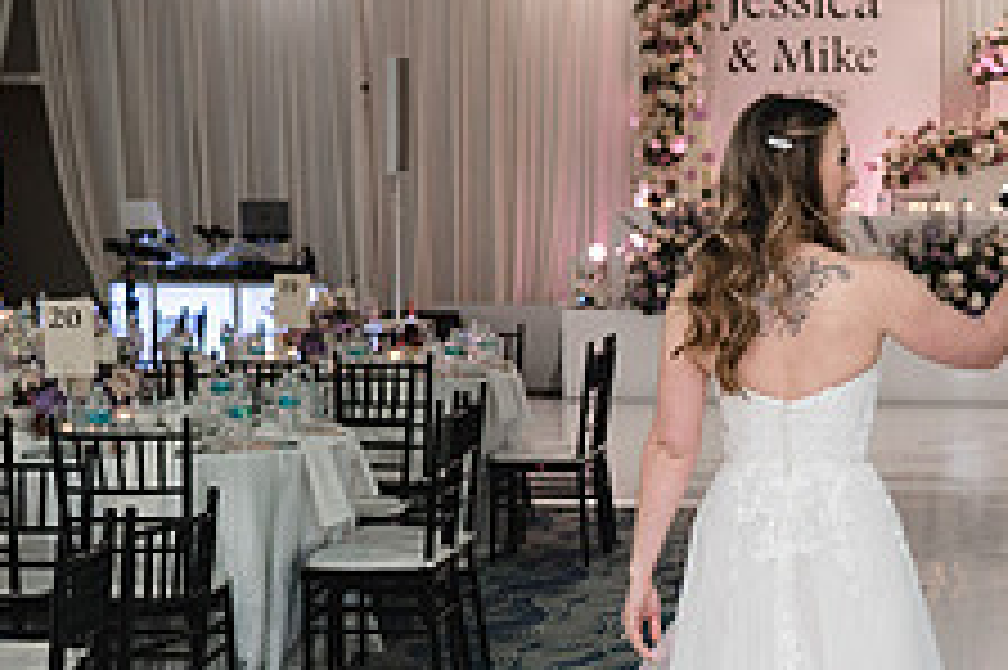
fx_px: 2574
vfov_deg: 14.6
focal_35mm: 92
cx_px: 963
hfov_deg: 21.5
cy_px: 674
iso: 2000
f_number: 3.2
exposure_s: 1/200
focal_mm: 35
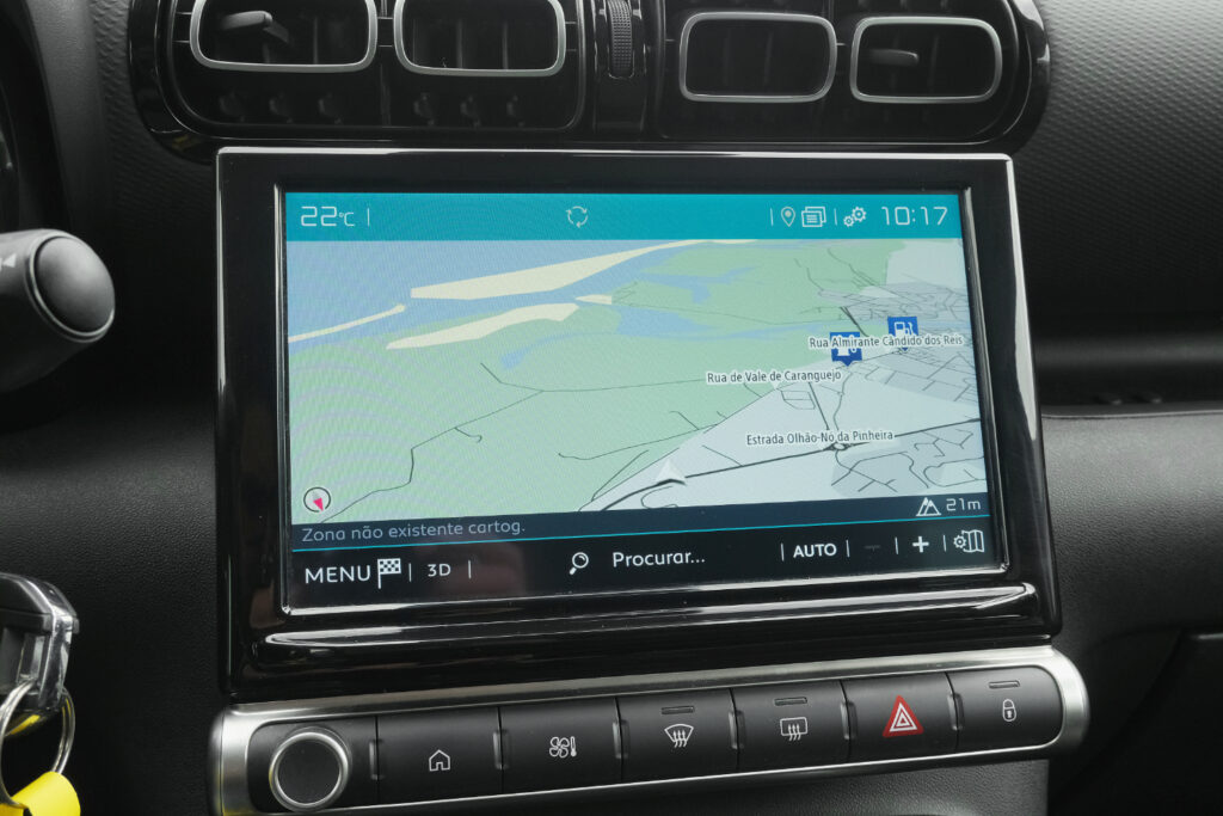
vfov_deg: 36.9
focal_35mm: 36
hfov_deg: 53.1
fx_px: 1223
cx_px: 612
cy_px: 408
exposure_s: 1/250
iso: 2000
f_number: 9
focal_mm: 24.2
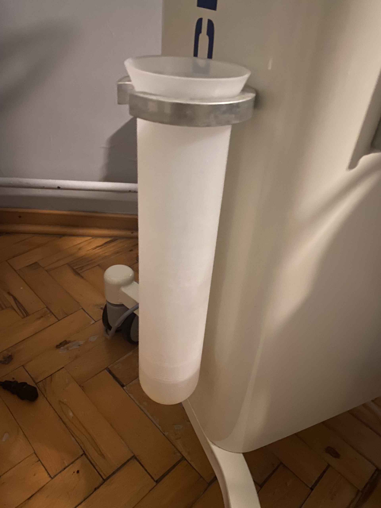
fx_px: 382
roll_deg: -3.3
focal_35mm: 26
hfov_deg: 53.1
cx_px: 190
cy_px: 254
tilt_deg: -35.2
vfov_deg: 67.3
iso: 500
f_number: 1.8
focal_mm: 4.25
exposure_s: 1/8
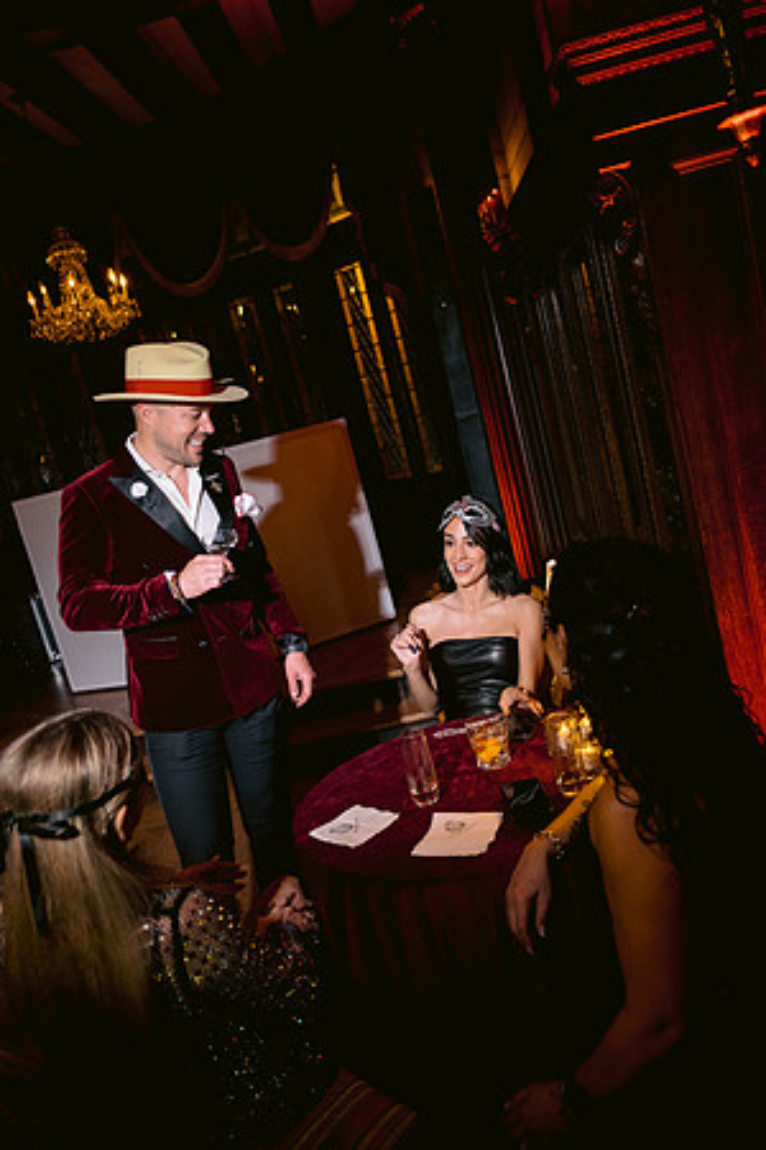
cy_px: 575
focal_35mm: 28
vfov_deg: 65.5
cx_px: 383
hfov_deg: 46.4
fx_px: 894
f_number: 3.2
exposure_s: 1/100
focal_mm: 28
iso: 1250
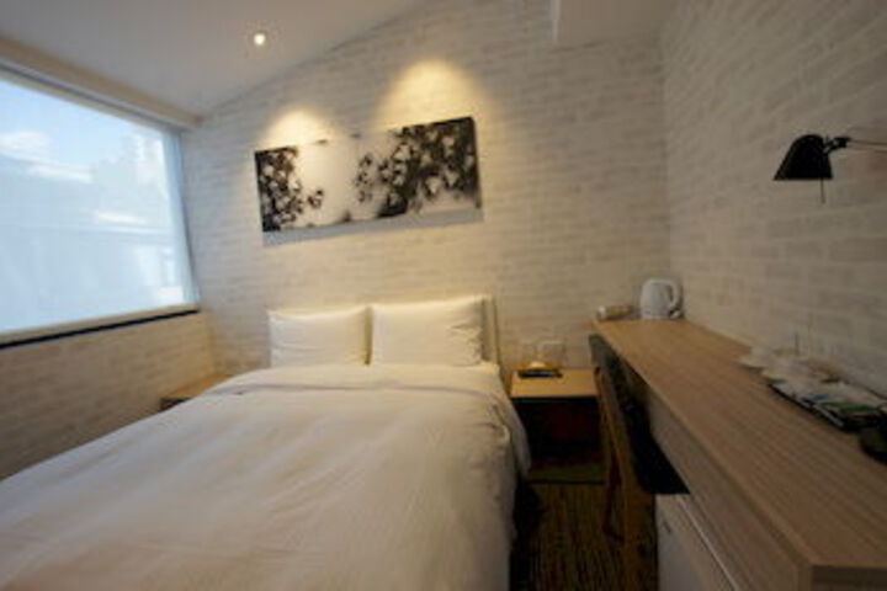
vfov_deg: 72.1
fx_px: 407
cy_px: 296
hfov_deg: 95.0
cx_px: 444
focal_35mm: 16
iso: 400
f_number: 10
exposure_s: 1/15
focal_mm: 11
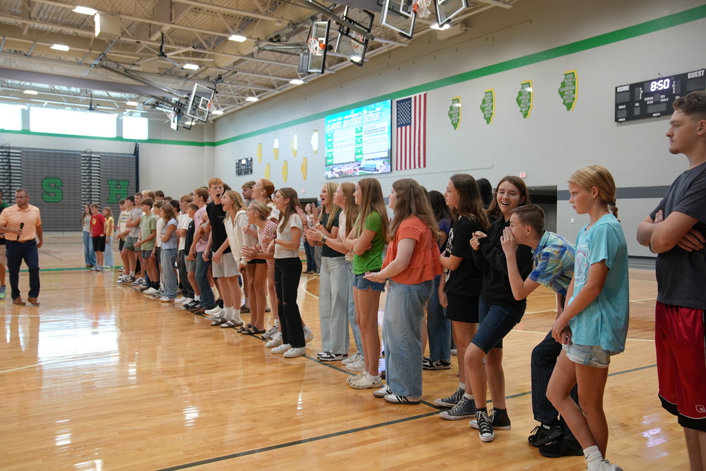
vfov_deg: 42.4
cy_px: 236
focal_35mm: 31
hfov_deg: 60.3
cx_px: 353
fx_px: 608
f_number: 4
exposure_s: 1/160
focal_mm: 31
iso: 1000
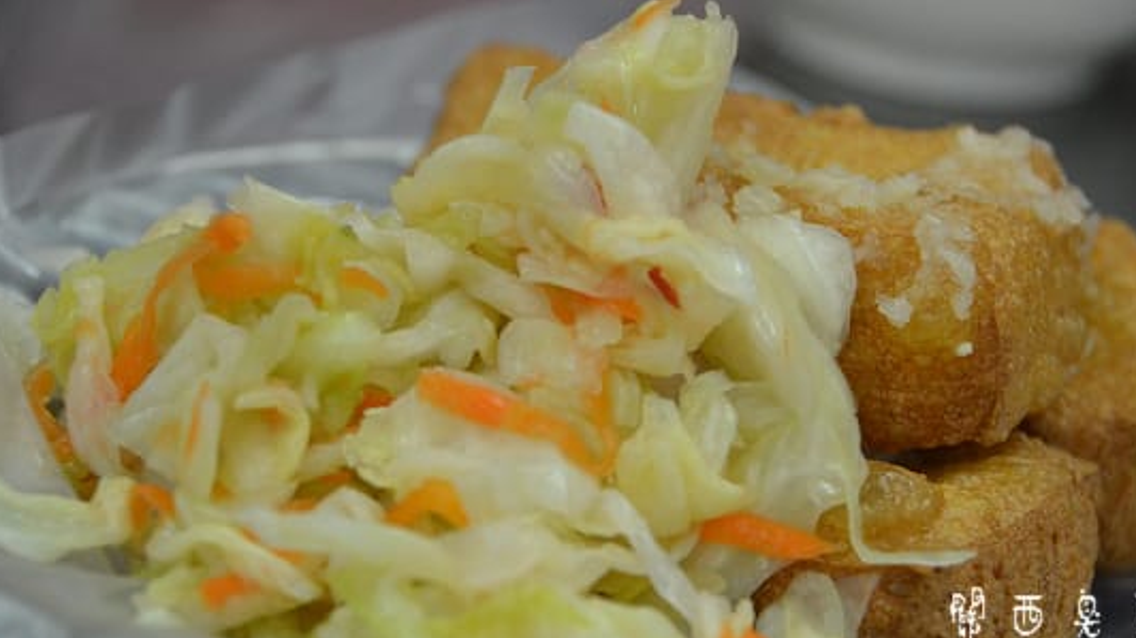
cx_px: 665
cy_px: 378
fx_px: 5180
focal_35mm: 172
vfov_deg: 7.1
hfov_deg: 12.5
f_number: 5.6
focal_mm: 92
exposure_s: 1/80
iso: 2000
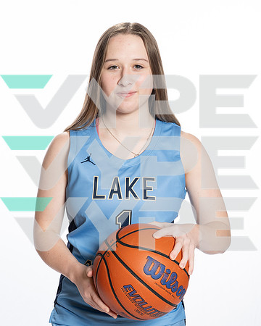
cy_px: 163
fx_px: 884
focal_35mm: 92
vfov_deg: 20.9
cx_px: 107
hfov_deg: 16.8
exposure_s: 1/250
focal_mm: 65
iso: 800
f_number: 8
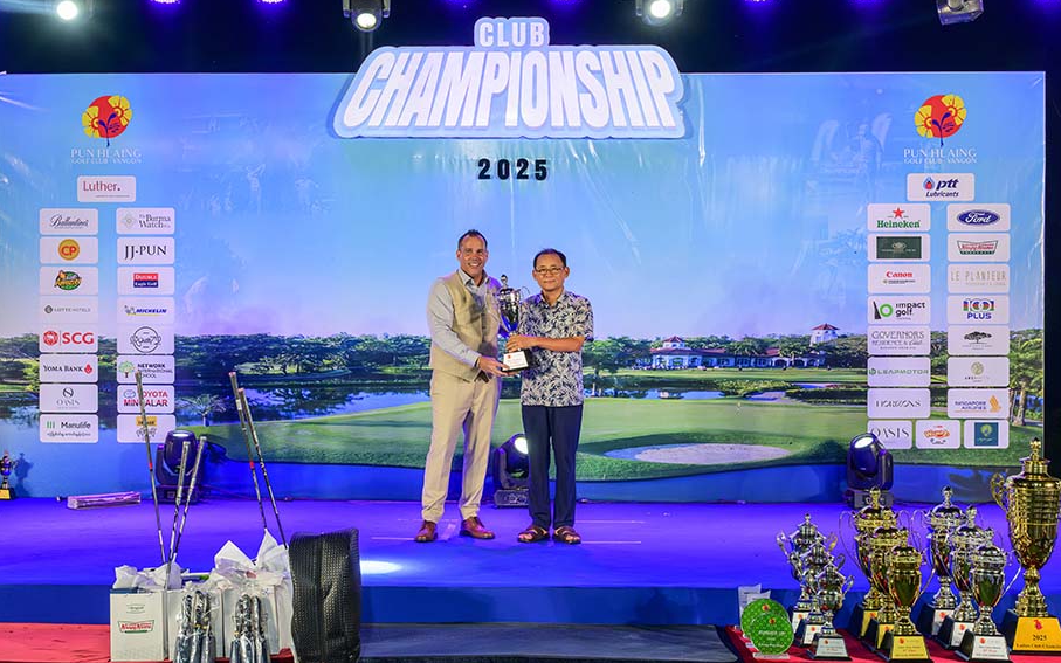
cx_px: 519
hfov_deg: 48.2
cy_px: 313
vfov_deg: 31.2
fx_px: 1186
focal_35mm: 41
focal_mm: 38
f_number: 6.3
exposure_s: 1/250
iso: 2800
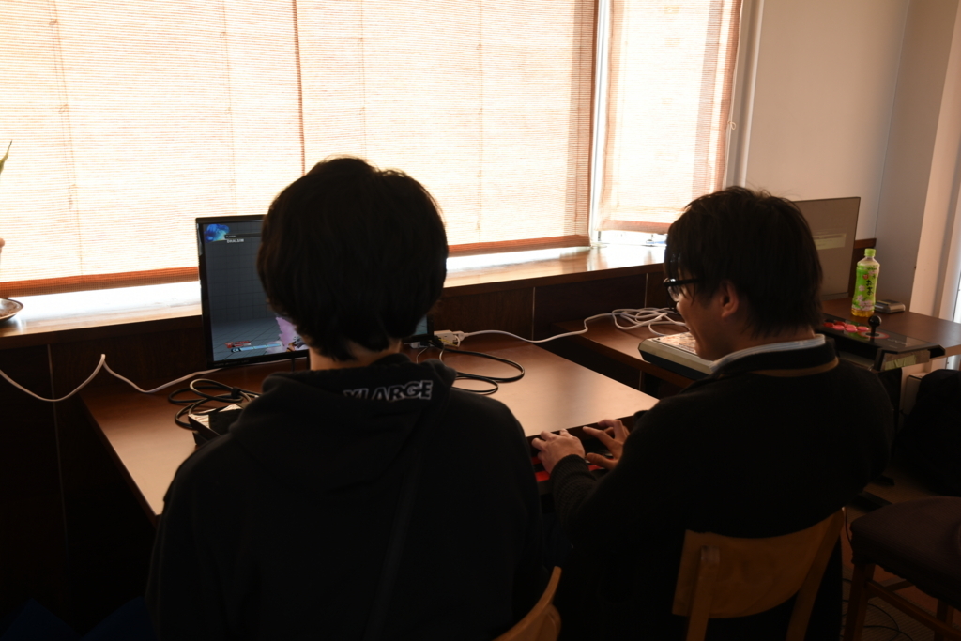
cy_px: 320
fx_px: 961
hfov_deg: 53.1
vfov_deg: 36.9
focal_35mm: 36
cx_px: 480
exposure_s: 1/60
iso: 100
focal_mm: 24
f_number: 4
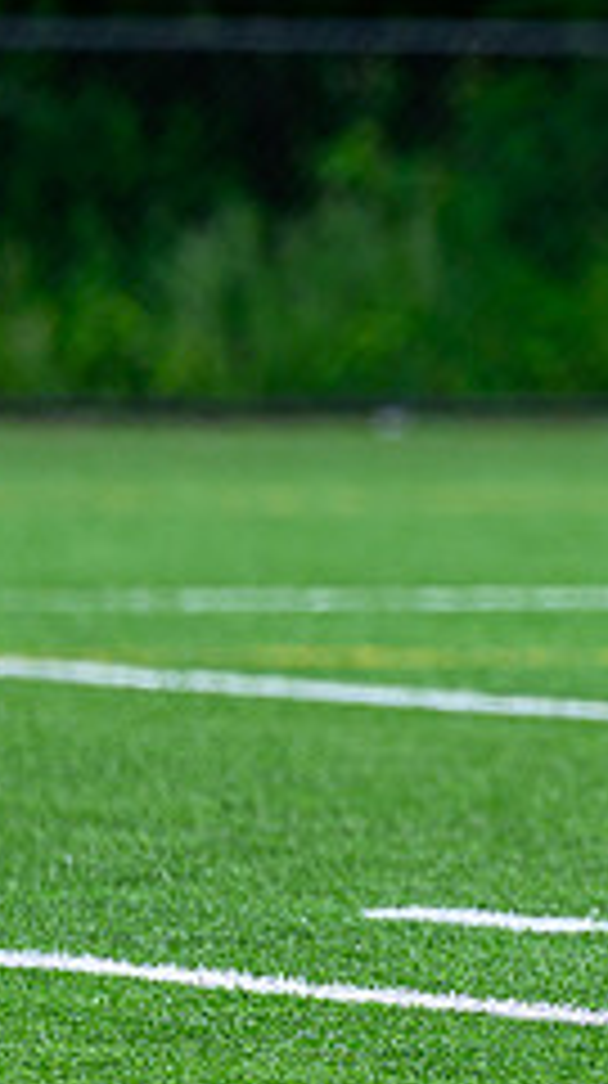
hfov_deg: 1.6
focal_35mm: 769
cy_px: 207
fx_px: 22110
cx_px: 1300
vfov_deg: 2.8
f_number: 3.2
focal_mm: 200
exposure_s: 1/800
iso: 160
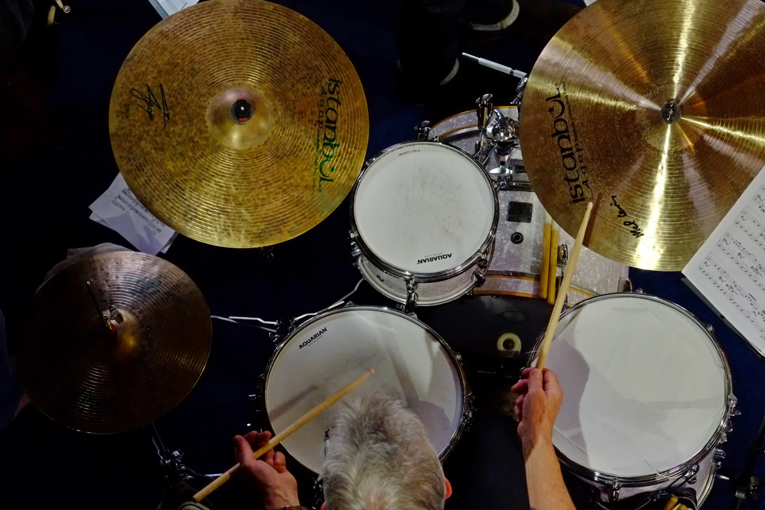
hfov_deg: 24.5
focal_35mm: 83
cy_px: 255
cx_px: 382
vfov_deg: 16.5
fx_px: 1764
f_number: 6.4
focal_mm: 55
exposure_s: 1/125
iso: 6400
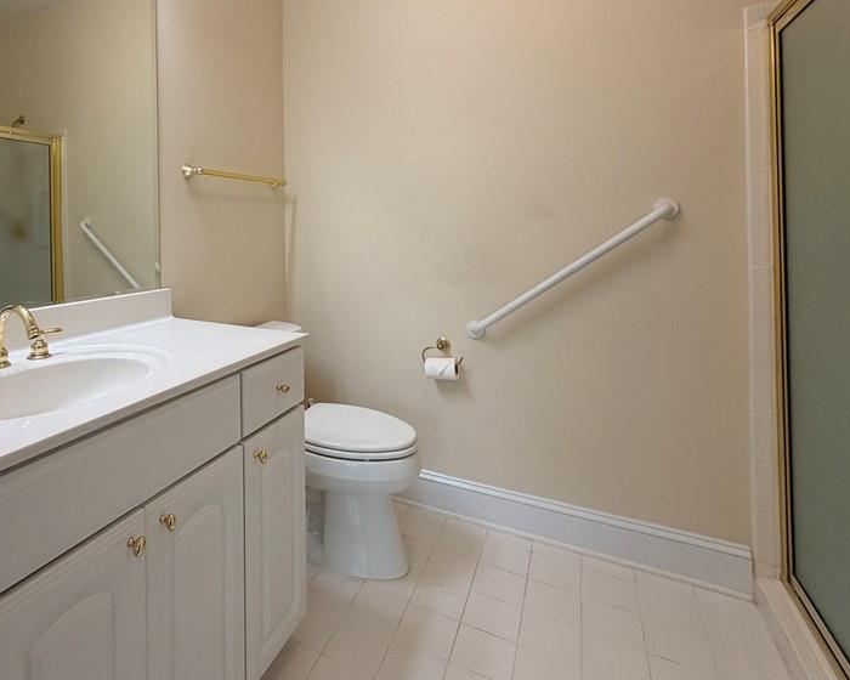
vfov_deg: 66.2
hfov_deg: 77.7
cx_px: 282
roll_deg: +0.5
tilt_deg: +0.6
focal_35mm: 20
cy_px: 223
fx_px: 503
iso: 160
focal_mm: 2.22
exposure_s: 1/120
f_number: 2.2
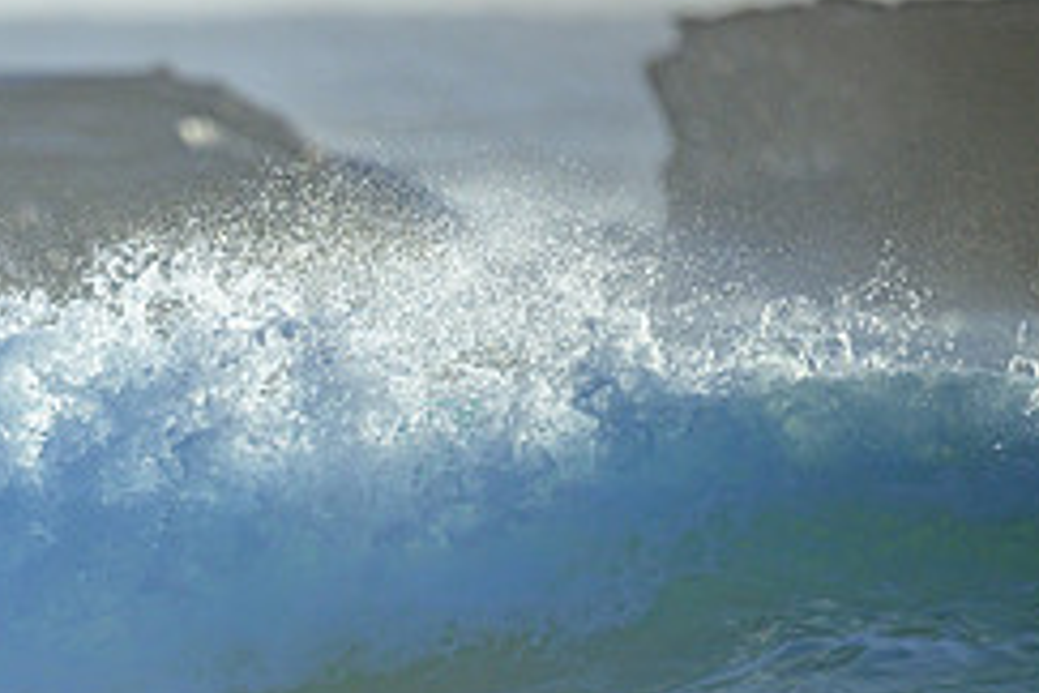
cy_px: 794
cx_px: -120
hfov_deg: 1.1
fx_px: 55034
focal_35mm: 1907
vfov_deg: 0.7
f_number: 6.3
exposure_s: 1/2500
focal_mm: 800
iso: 320
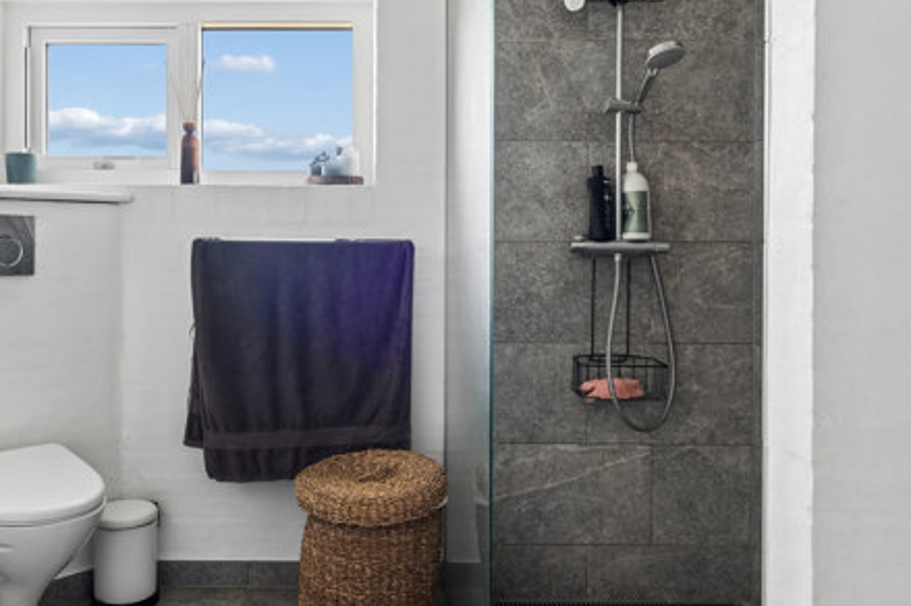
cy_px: 236
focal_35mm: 31
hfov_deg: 59.4
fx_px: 784
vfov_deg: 42.0
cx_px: 332
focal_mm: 17
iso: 400
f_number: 4
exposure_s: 1/20
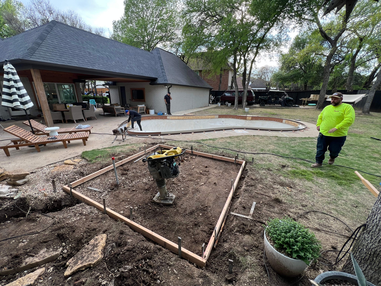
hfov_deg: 106.2
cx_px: 190
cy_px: 143
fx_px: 143
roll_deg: -0.5
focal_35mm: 13
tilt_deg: -19.1
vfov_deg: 89.9
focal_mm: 1.57
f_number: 1.8
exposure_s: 1/201
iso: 32
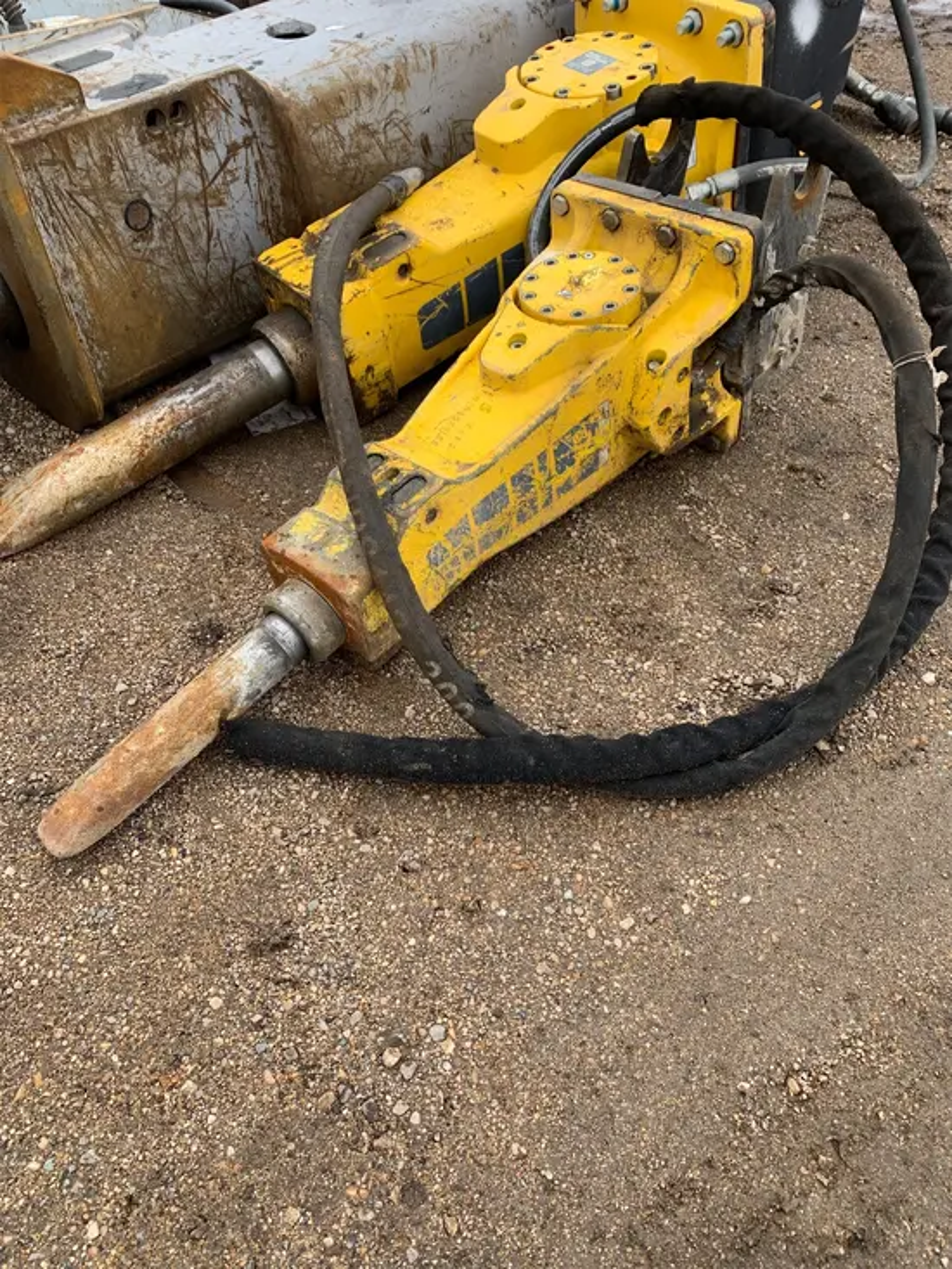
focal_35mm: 26
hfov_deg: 53.1
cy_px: 634
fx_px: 953
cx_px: 476
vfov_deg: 67.3
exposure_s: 1/567
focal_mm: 4.25
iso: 25
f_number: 1.8
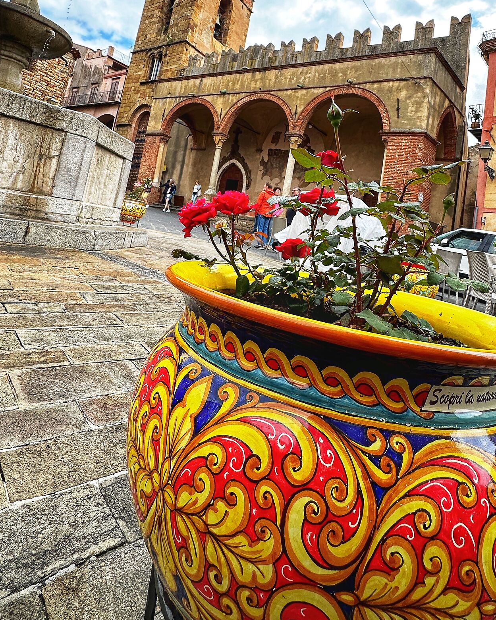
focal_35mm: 21
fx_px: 385
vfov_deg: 74.0
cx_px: 265
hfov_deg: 65.4
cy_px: 183
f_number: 2.2
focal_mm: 2.22
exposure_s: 1/868
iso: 50
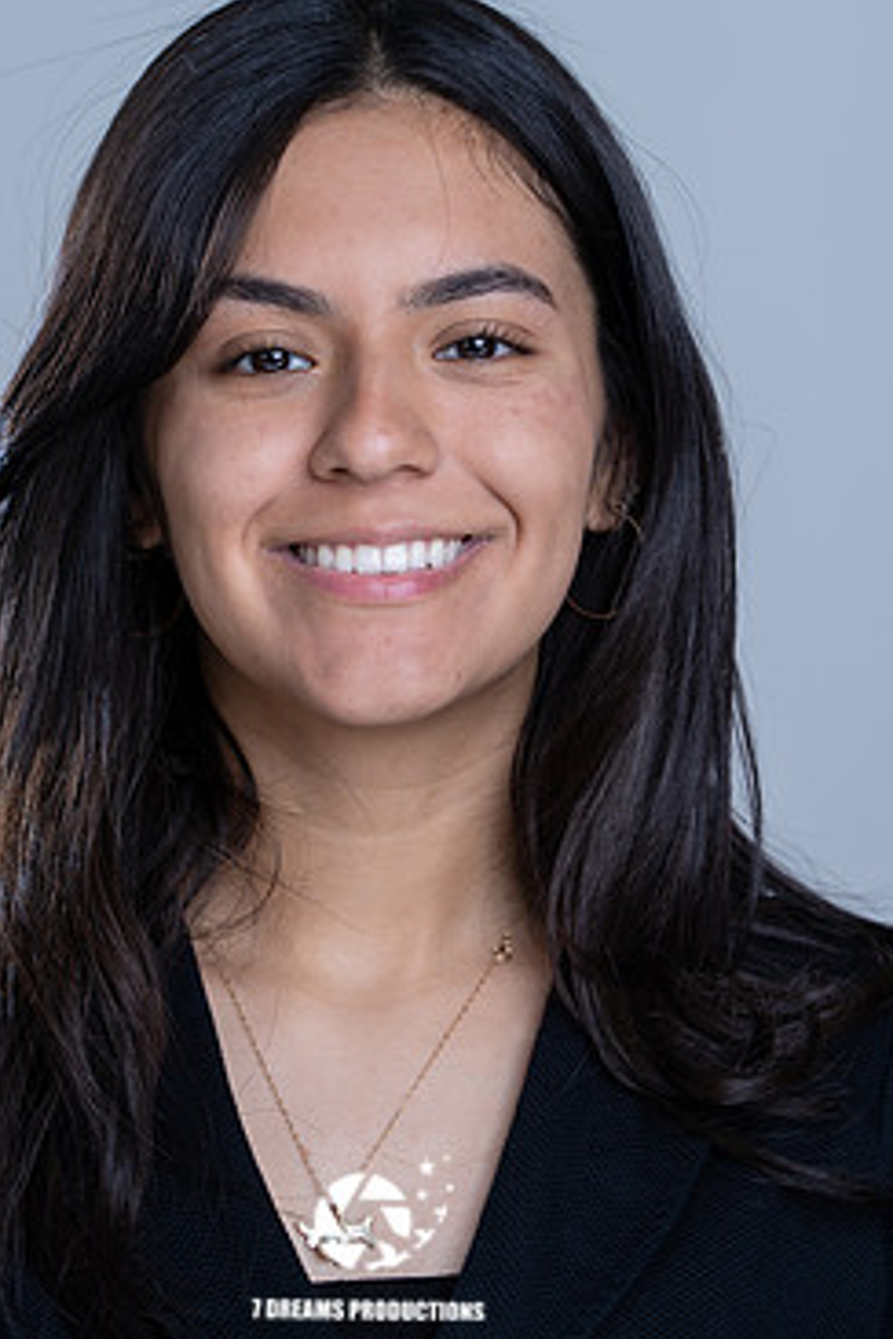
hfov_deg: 6.2
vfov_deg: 9.4
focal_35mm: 220
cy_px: 611
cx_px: 370
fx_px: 8185
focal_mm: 179
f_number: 5.6
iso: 160
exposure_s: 1/200
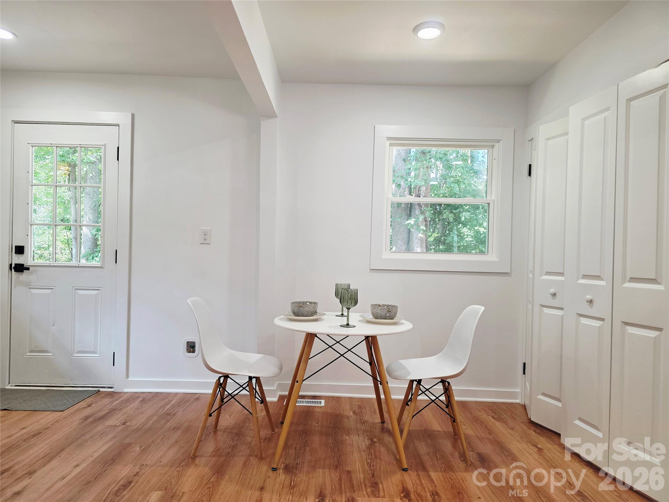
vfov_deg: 58.9
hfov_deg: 73.9
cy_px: 251
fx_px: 445
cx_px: 334
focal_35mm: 23
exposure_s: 1/120
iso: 125
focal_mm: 6.3
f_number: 1.7
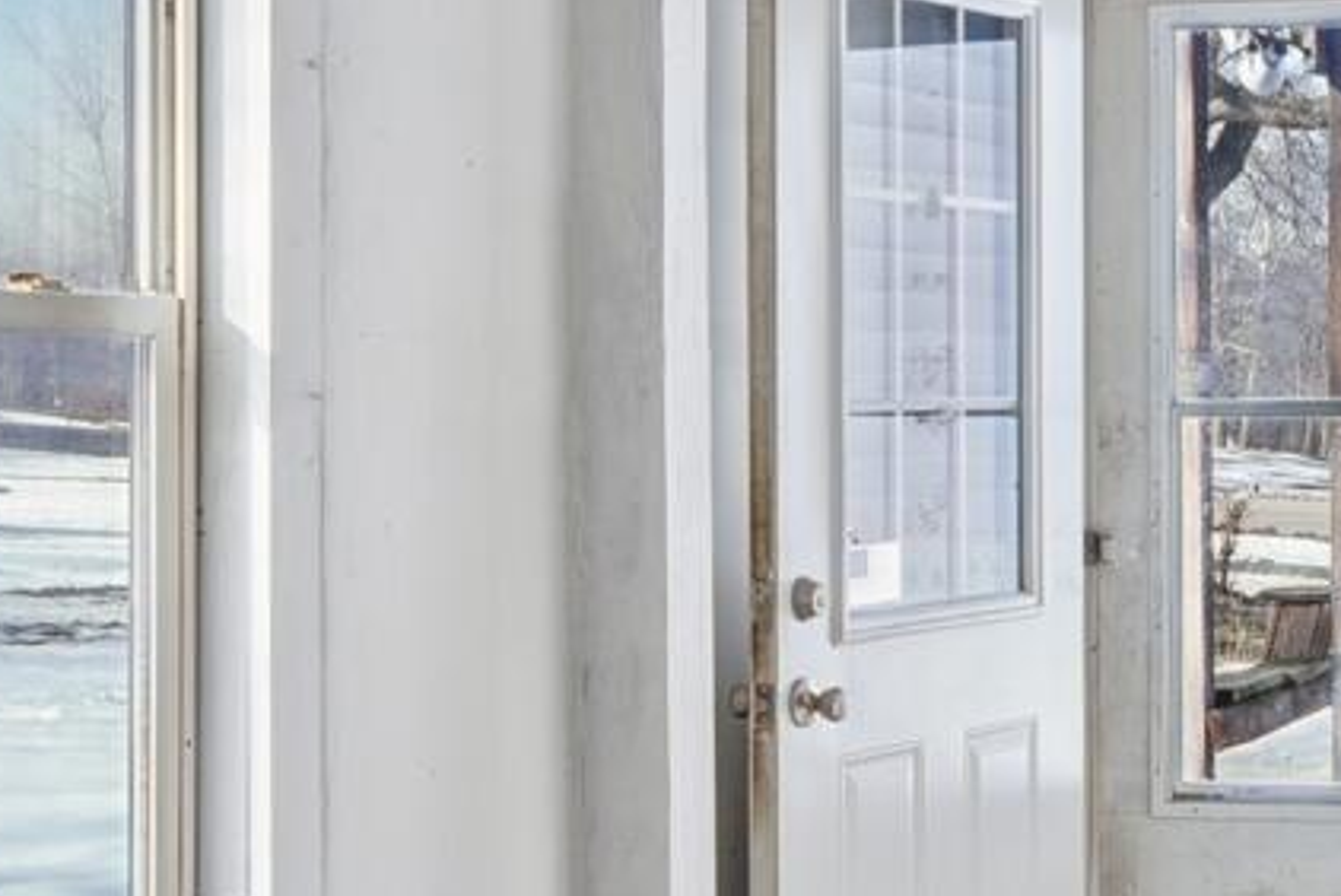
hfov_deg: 23.1
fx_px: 3094
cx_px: 1433
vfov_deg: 16.5
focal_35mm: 83
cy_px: 408
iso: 400
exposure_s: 1/160
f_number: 9
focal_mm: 14
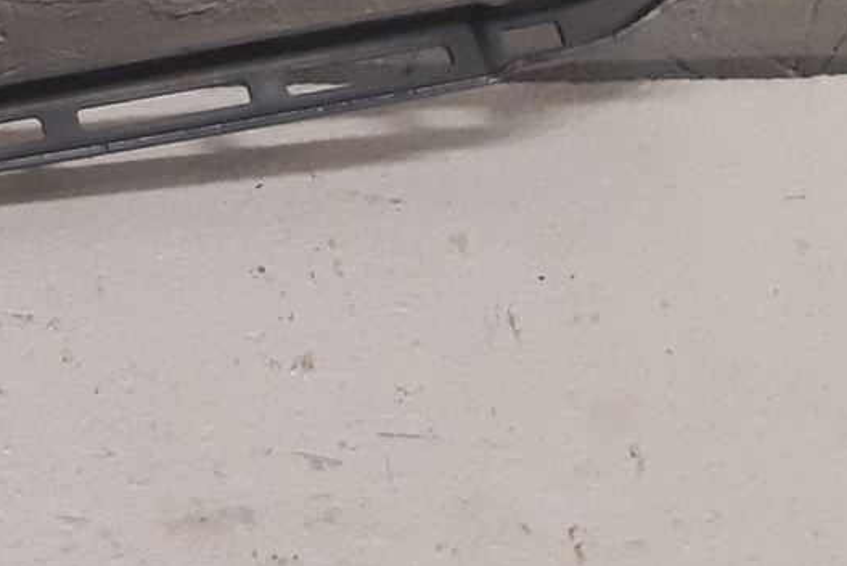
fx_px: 2472
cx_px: -725
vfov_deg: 12.7
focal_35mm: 105
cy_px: -121
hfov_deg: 16.1
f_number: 1.7
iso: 160
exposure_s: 1/50
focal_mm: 3.93
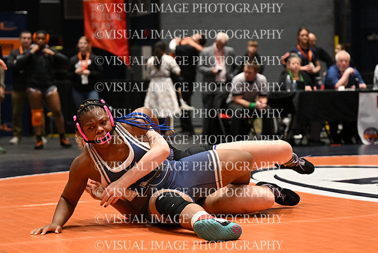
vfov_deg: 13.0
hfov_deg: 19.5
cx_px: 189
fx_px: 1103
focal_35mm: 105
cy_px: 126
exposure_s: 1/960
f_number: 2.8
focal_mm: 70
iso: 4000
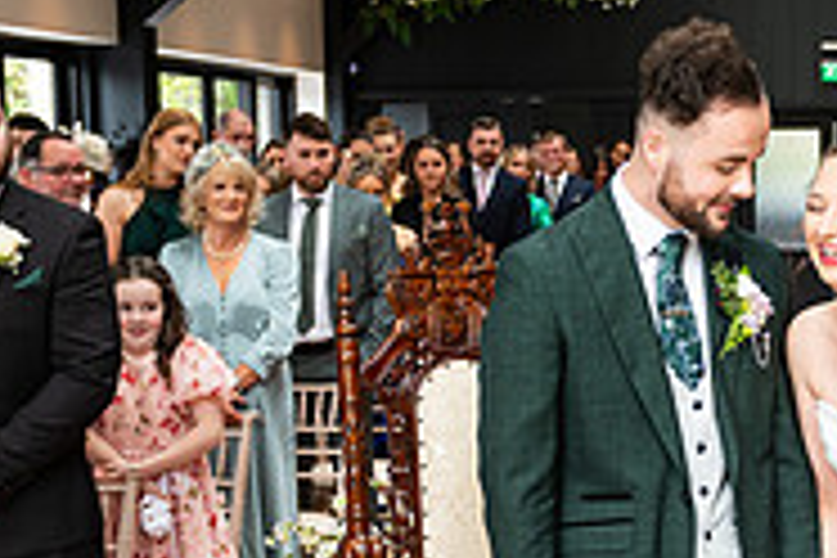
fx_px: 1744
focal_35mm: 75
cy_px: 353
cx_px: 706
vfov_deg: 18.2
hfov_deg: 26.3
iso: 400
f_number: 3.5
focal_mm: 24
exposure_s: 1/200
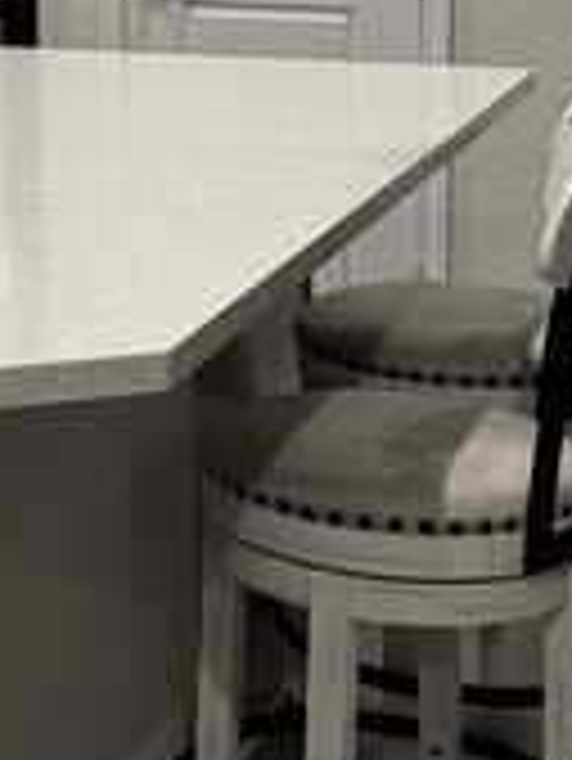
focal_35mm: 91
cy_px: -72
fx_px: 2002
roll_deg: +1.4
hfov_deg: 15.1
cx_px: -266
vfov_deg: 20.5
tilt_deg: -3.5
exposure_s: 1/60
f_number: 1.78
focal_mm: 6.76
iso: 250
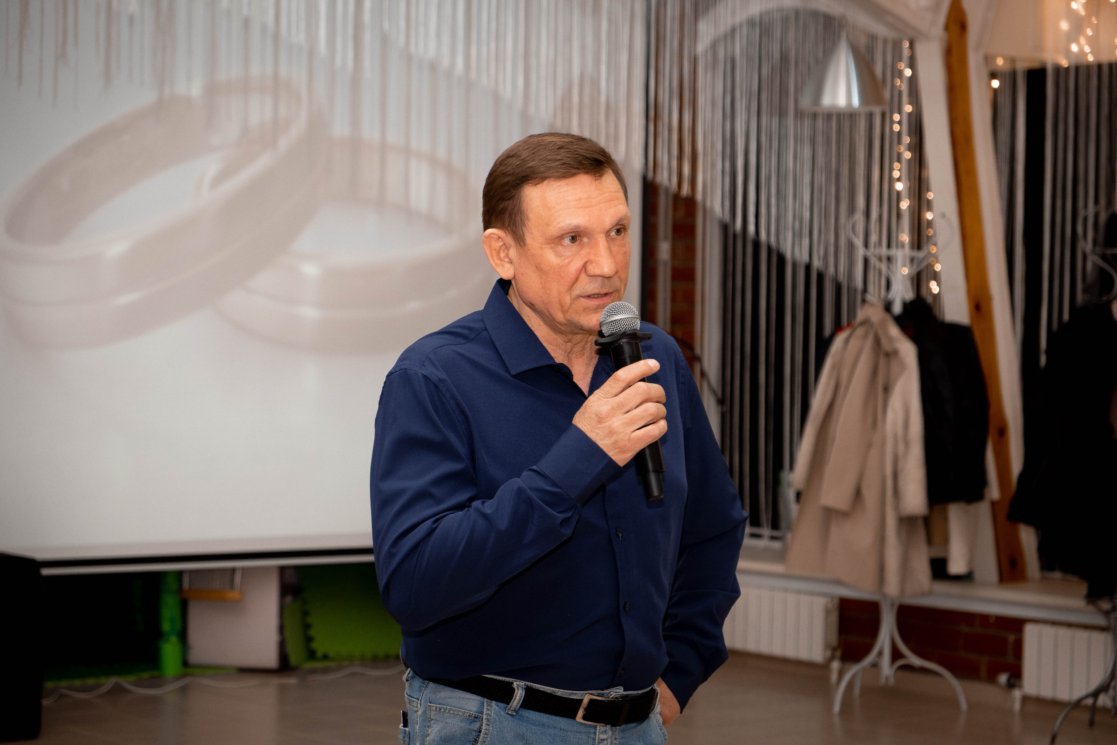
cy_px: 372
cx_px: 558
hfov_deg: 24.5
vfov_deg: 16.5
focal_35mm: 83
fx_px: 2575
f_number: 4
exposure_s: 1/125
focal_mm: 55
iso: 800
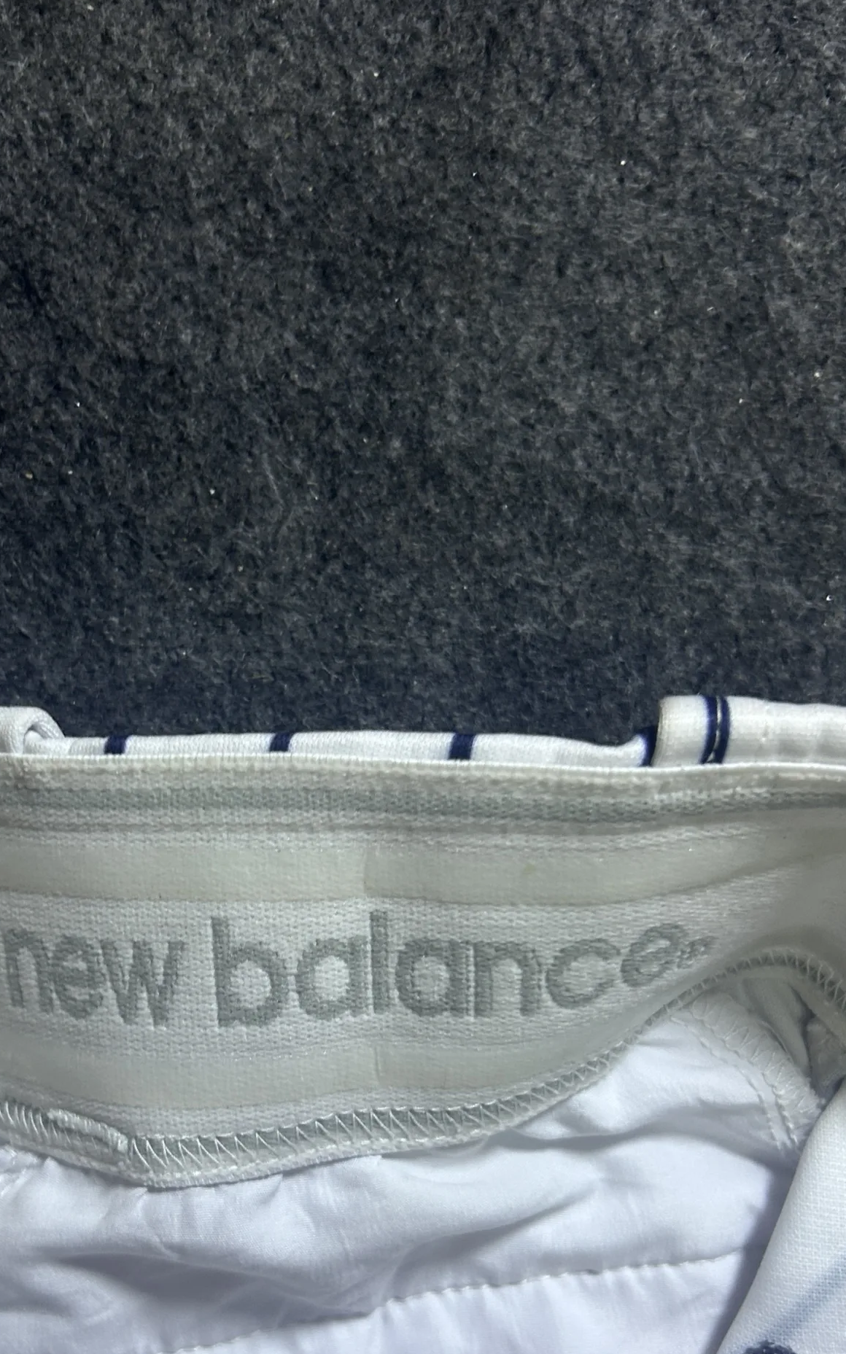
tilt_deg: -59.4
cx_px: 316
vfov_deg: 50.9
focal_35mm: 38
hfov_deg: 33.4
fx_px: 1402
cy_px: 869
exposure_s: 1/50
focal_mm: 5.7
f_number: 1.5
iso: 125
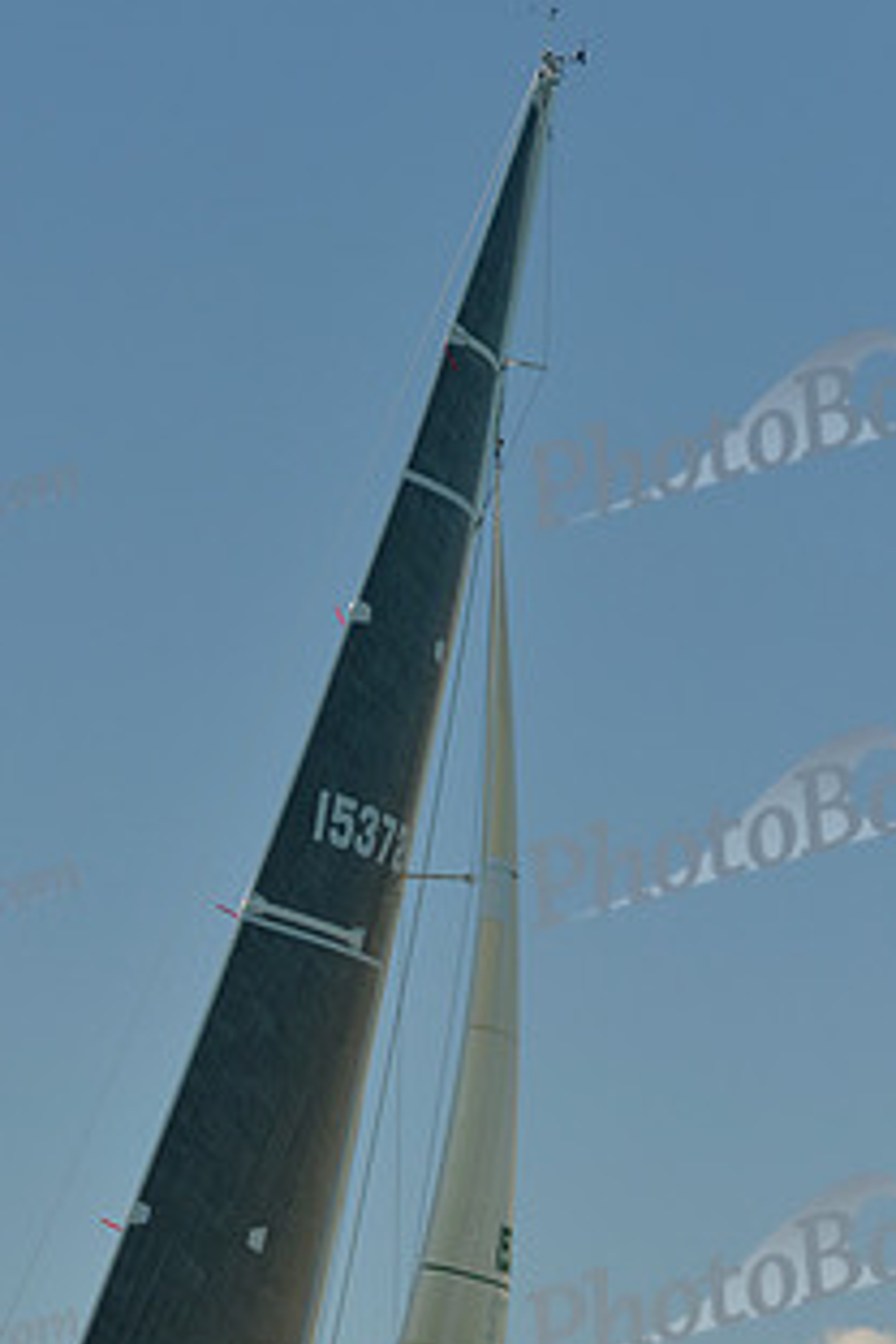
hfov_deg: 10.5
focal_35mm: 130
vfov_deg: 15.6
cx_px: 304
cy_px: 1103
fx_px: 4853
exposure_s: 1/640
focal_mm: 70
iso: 200
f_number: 6.3
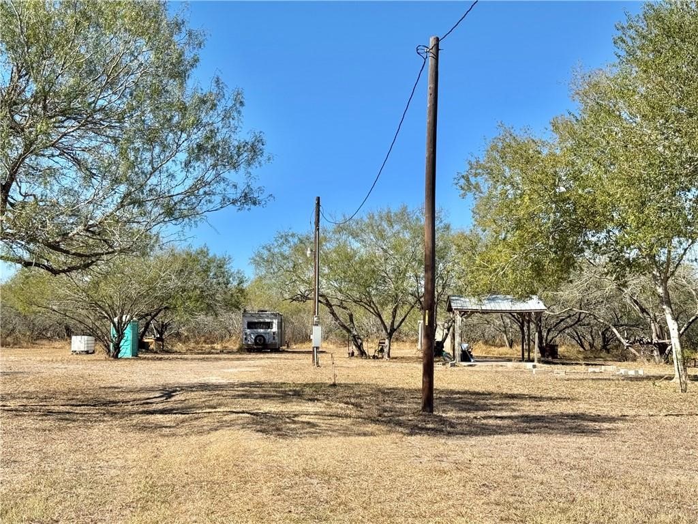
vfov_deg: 30.3
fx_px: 968
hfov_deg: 39.7
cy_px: 262
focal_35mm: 48
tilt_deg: +3.0
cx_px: 349
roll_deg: -0.8
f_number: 1.78
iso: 64
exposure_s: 1/3610
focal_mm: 6.76
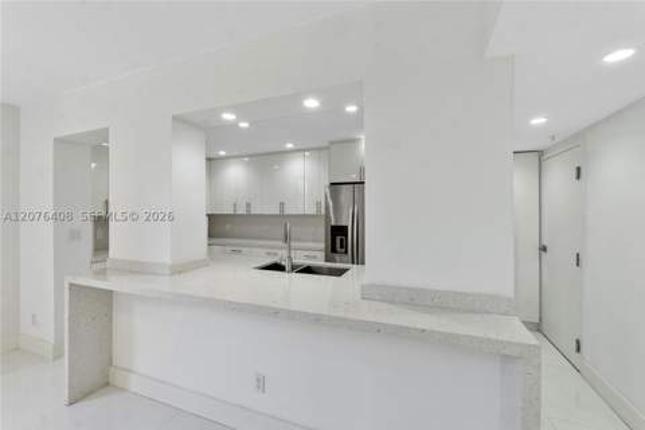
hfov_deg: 100.4
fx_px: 269
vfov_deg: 77.3
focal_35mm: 15
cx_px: 322
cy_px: 215
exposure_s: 1/10
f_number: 11
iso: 160
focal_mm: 10
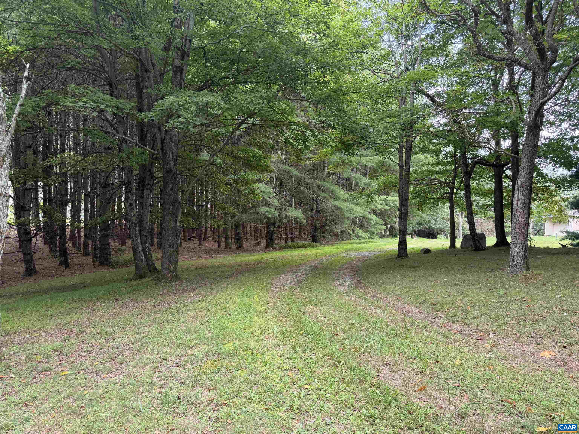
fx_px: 401
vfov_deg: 56.8
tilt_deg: -2.5
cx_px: 290
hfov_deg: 71.6
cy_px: 217
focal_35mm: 24
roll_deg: -1.1
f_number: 1.78
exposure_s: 1/298
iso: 80
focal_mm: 6.76
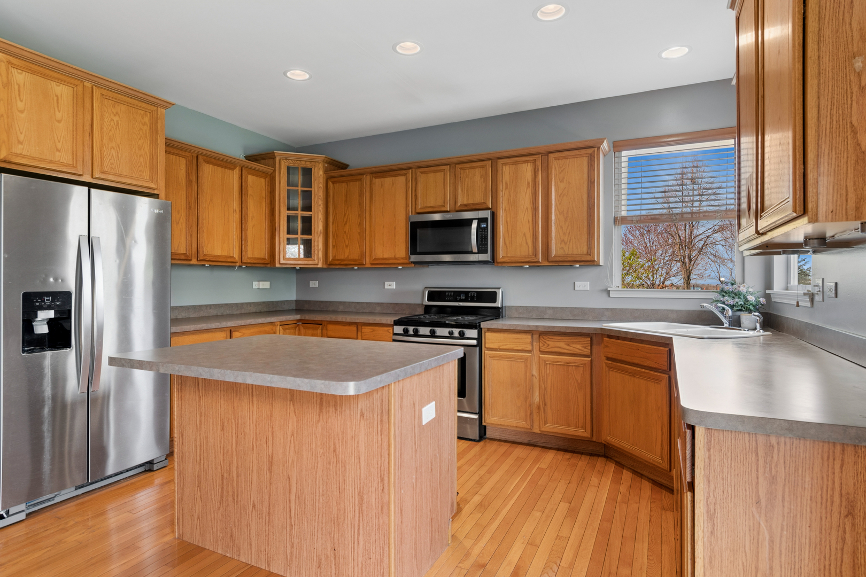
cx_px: 433
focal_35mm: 18
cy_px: 288
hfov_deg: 90.0
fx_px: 433
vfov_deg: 67.4
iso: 320
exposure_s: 1/13
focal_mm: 12
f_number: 8
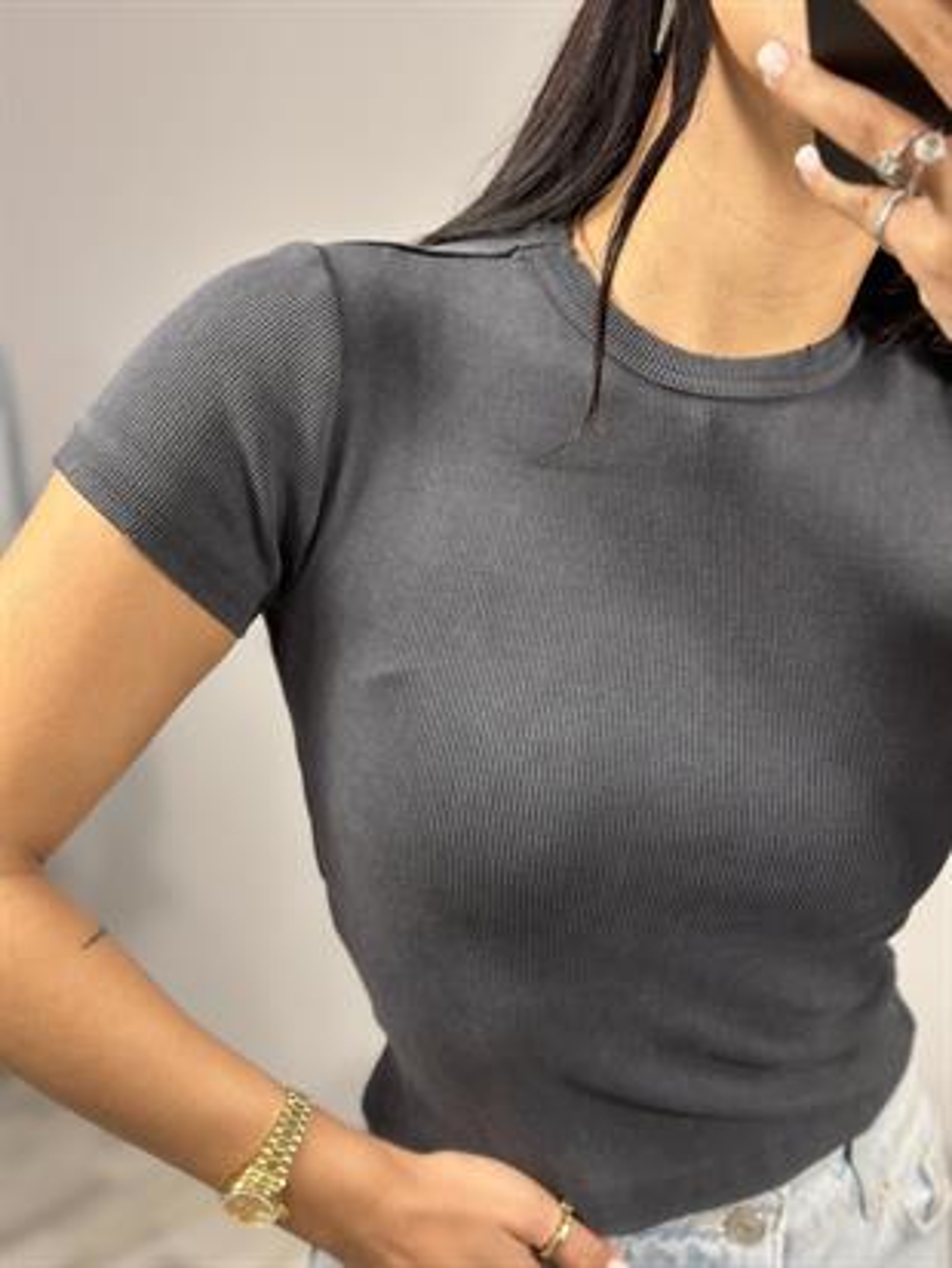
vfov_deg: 39.6
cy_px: 634
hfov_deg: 30.3
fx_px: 1759
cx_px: 476
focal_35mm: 48
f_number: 1.78
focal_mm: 6.86
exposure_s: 1/100
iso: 200
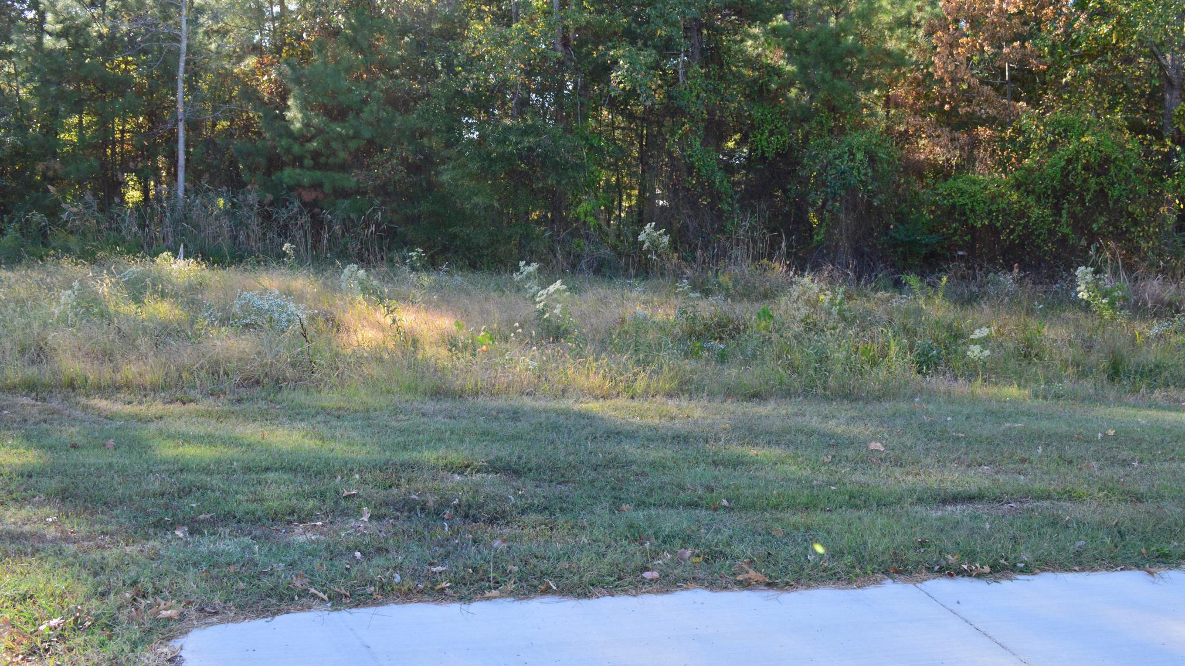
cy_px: 326
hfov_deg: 56.6
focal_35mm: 35
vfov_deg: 33.7
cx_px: 587
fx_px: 1100
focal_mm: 22
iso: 400
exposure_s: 1/100
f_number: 9
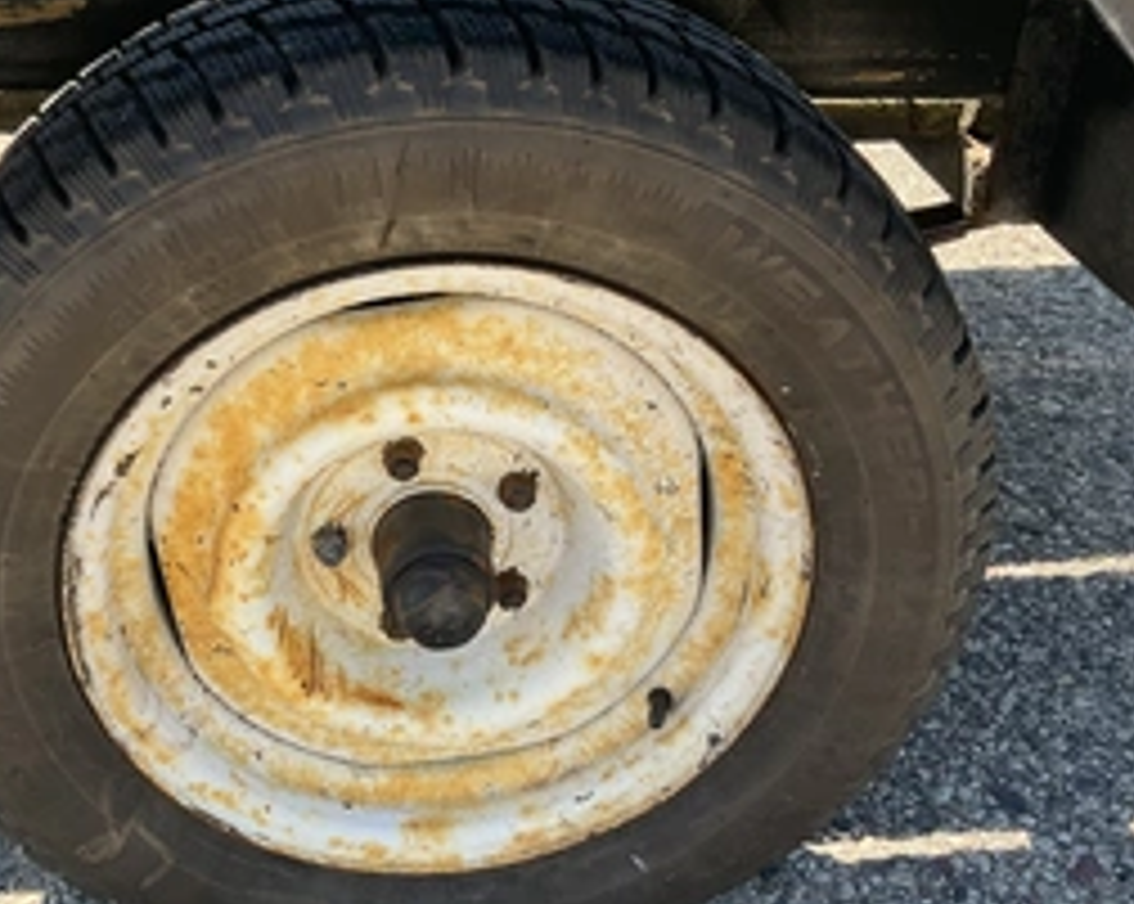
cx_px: 400
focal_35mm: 45
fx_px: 1509
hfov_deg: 40.8
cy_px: 504
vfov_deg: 33.3
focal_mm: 3
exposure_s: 1/279
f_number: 1.8
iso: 25
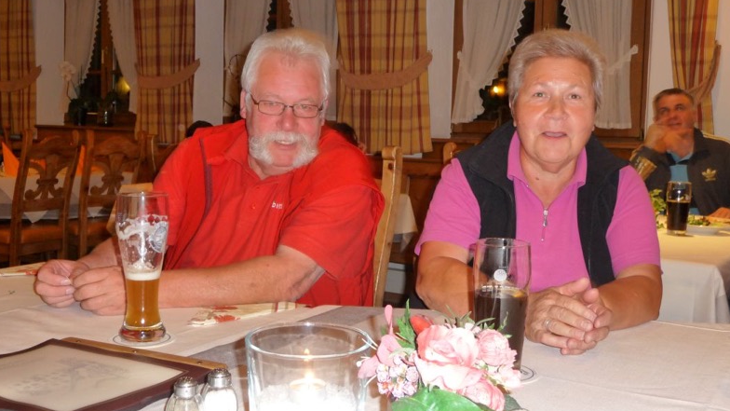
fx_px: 774
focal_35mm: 40
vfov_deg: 29.7
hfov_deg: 50.5
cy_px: 197
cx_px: 360
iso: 320
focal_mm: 6
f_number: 3.7
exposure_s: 1/30
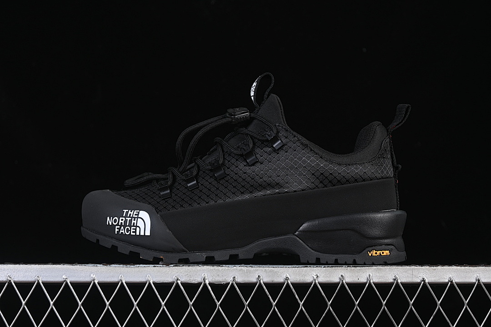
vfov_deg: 18.2
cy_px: 164
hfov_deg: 27.0
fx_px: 1023
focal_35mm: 75
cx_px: 246
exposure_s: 1/50
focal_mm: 50
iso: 160
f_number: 6.3
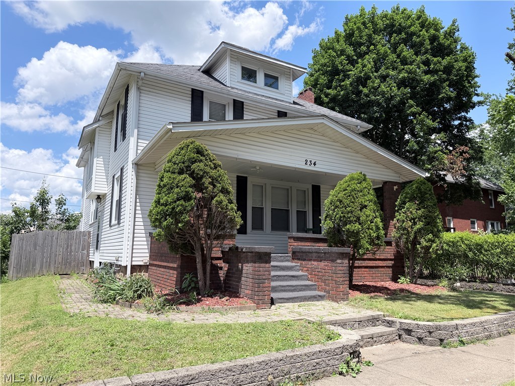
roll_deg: -0.4
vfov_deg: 56.8
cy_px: 193
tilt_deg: +8.7
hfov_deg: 71.6
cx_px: 258
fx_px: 357
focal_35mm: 24
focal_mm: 6.76
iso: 100
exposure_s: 1/3584
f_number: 1.78
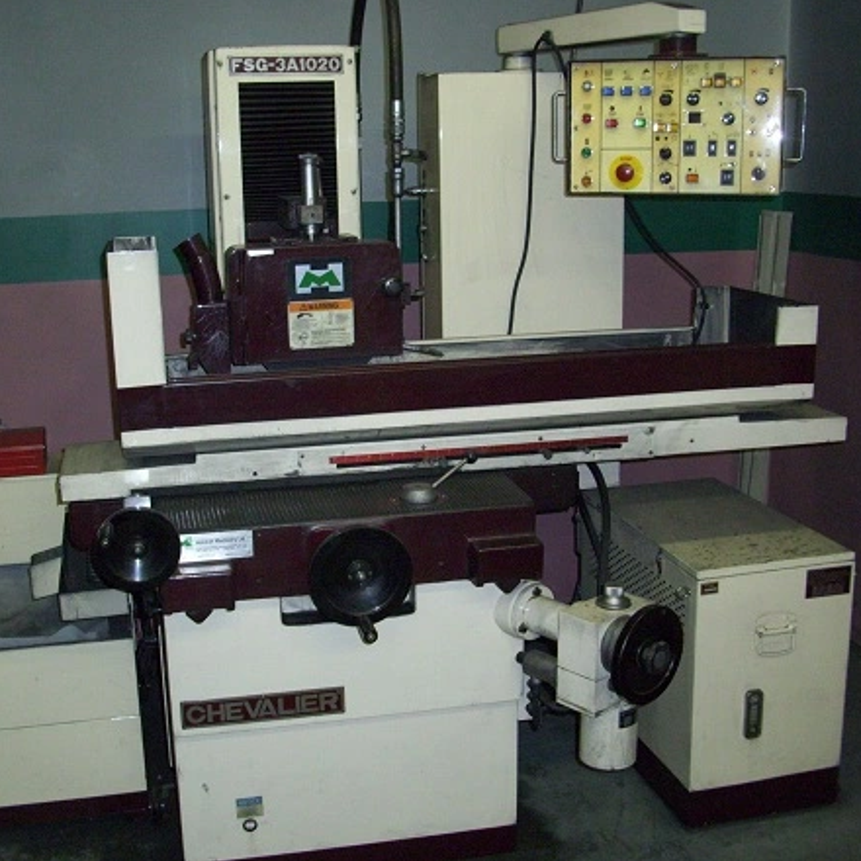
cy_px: 423
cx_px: 395
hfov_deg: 40.9
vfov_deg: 40.9
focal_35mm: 41
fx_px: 1154
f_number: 2.9
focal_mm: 5.7
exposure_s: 1/40
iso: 250
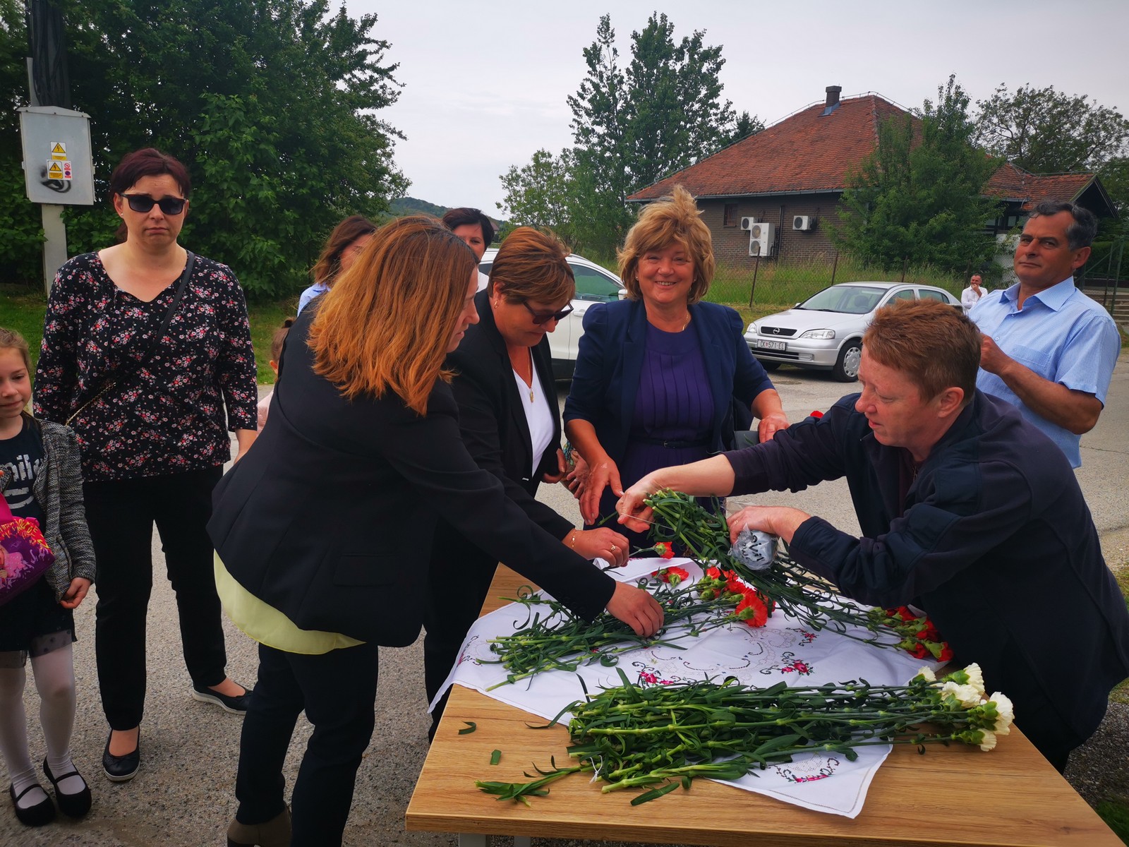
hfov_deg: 65.3
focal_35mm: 27
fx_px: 881
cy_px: 424
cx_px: 564
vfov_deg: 51.4
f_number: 1.8
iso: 50
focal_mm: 5.58
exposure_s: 1/1418
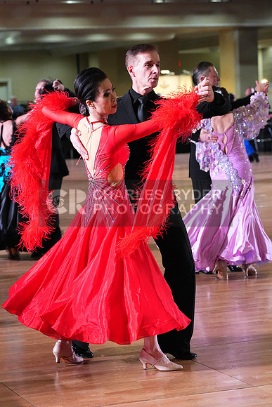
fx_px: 1223
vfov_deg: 18.9
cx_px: 136
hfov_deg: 12.7
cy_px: 204
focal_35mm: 108
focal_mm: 108
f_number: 5.6
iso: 10000
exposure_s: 1/400
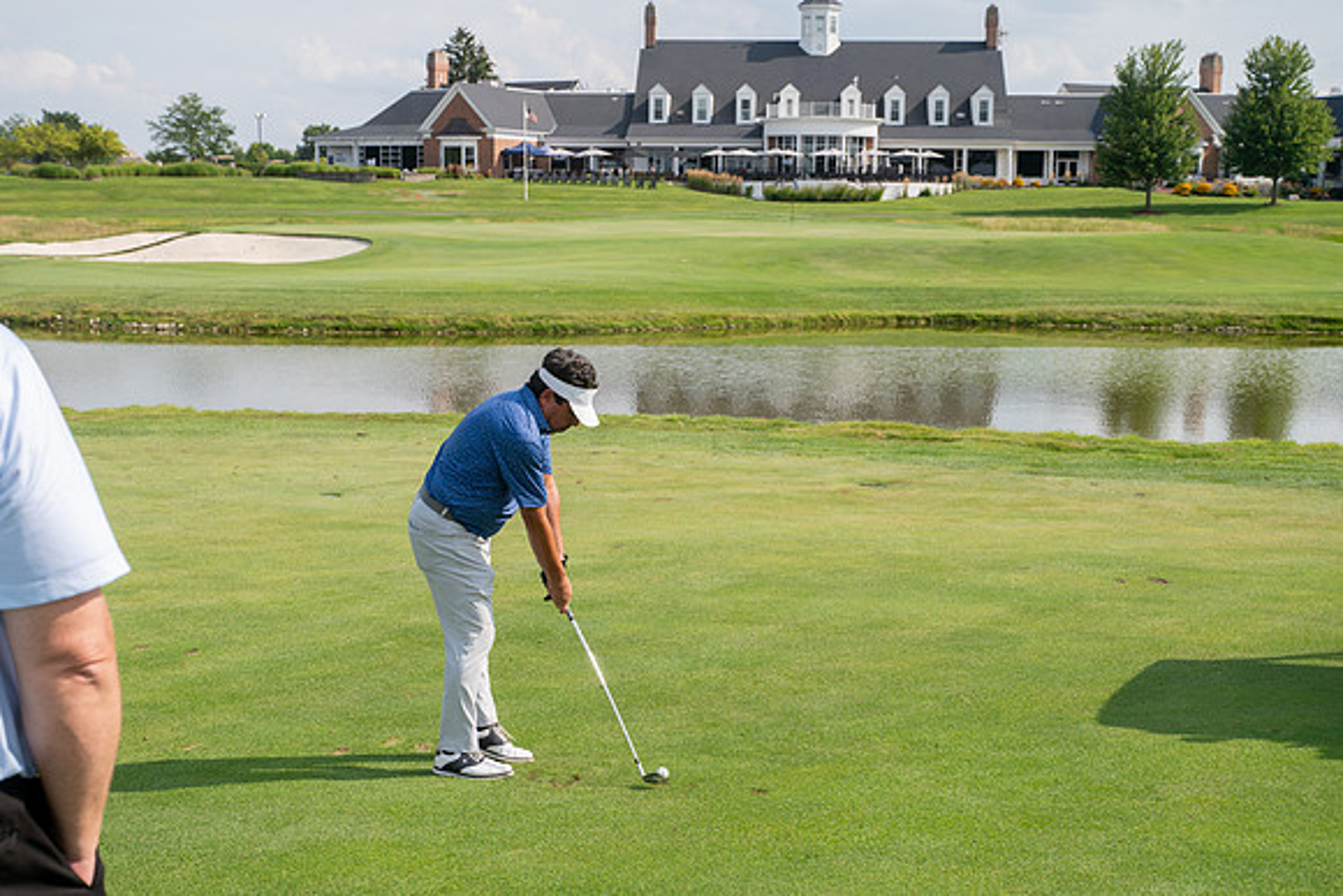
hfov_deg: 42.6
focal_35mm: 46
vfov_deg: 29.2
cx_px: 672
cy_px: 448
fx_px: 1720
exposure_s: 1/1000
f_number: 6.3
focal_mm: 46
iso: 250
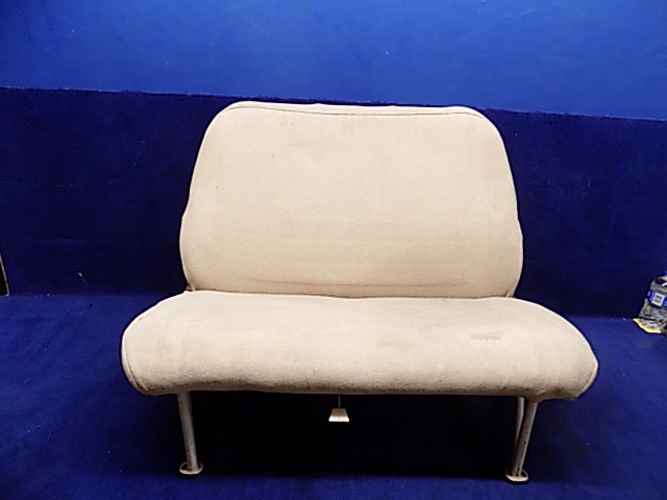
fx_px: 443
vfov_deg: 58.9
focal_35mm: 23
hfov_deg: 73.9
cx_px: 334
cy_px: 250
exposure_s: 1/30
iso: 220
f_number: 3.1
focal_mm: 4
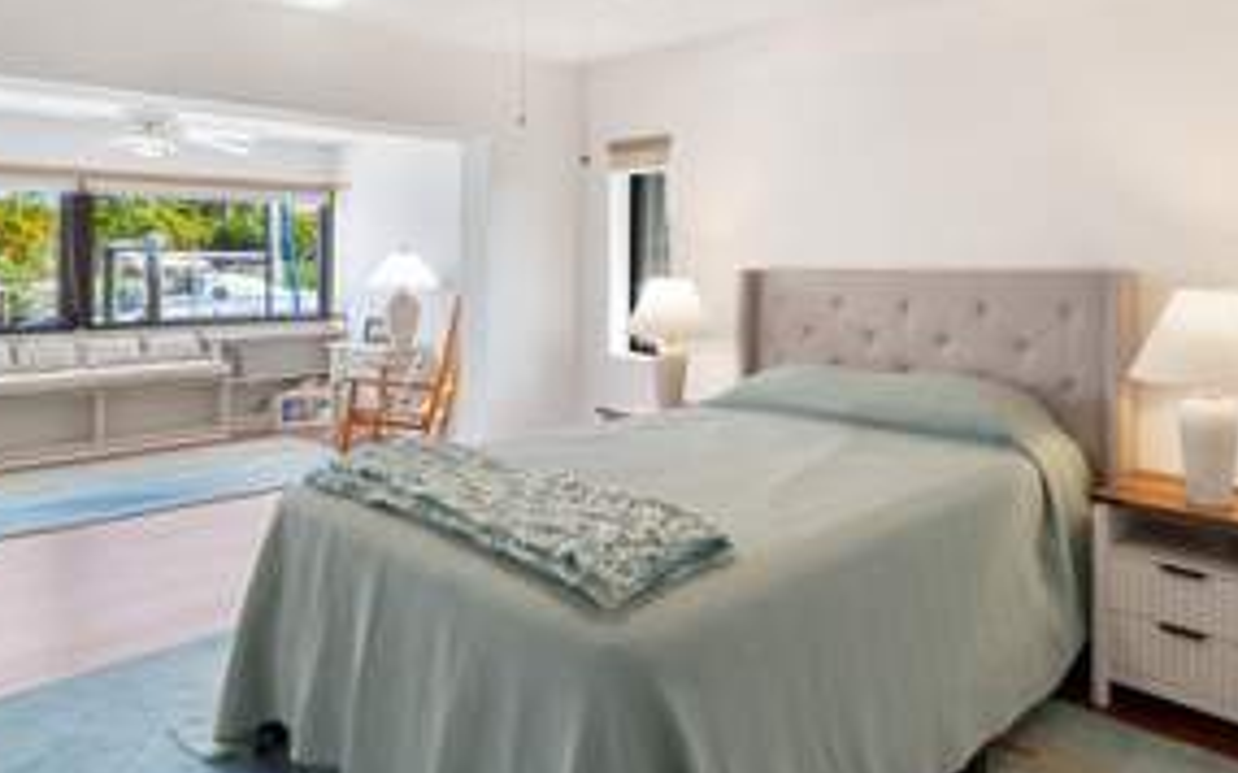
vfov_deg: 50.2
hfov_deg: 73.6
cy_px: 261
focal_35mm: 24
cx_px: 769
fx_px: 810
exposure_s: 1/3
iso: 250
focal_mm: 14
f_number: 9
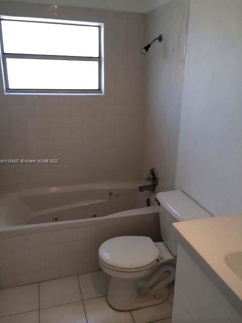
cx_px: 121
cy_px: 162
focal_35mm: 30
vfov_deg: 60.0
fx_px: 280
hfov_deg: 46.8
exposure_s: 1/169
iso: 32
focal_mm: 4.12
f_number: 2.2
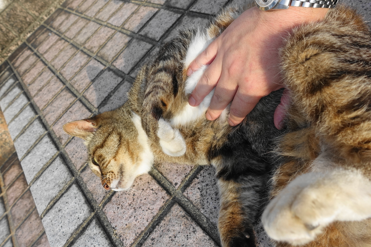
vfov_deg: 53.1
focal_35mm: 24
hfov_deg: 73.7
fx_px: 247
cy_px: 124
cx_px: 186
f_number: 4
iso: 125
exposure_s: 1/640
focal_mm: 8.8
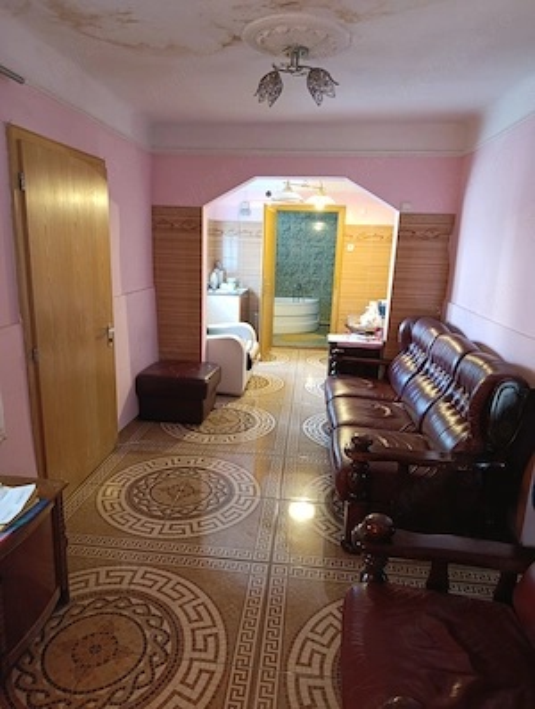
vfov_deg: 73.8
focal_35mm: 23
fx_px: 472
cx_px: 268
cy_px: 354
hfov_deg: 59.0
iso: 1601
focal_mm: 6.11
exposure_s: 1/25
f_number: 1.65
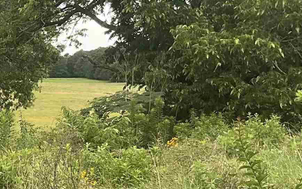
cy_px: 200
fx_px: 897
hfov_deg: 17.6
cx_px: -118
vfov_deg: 11.8
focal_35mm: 109
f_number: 1.8
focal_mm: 3
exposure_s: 1/264
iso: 25
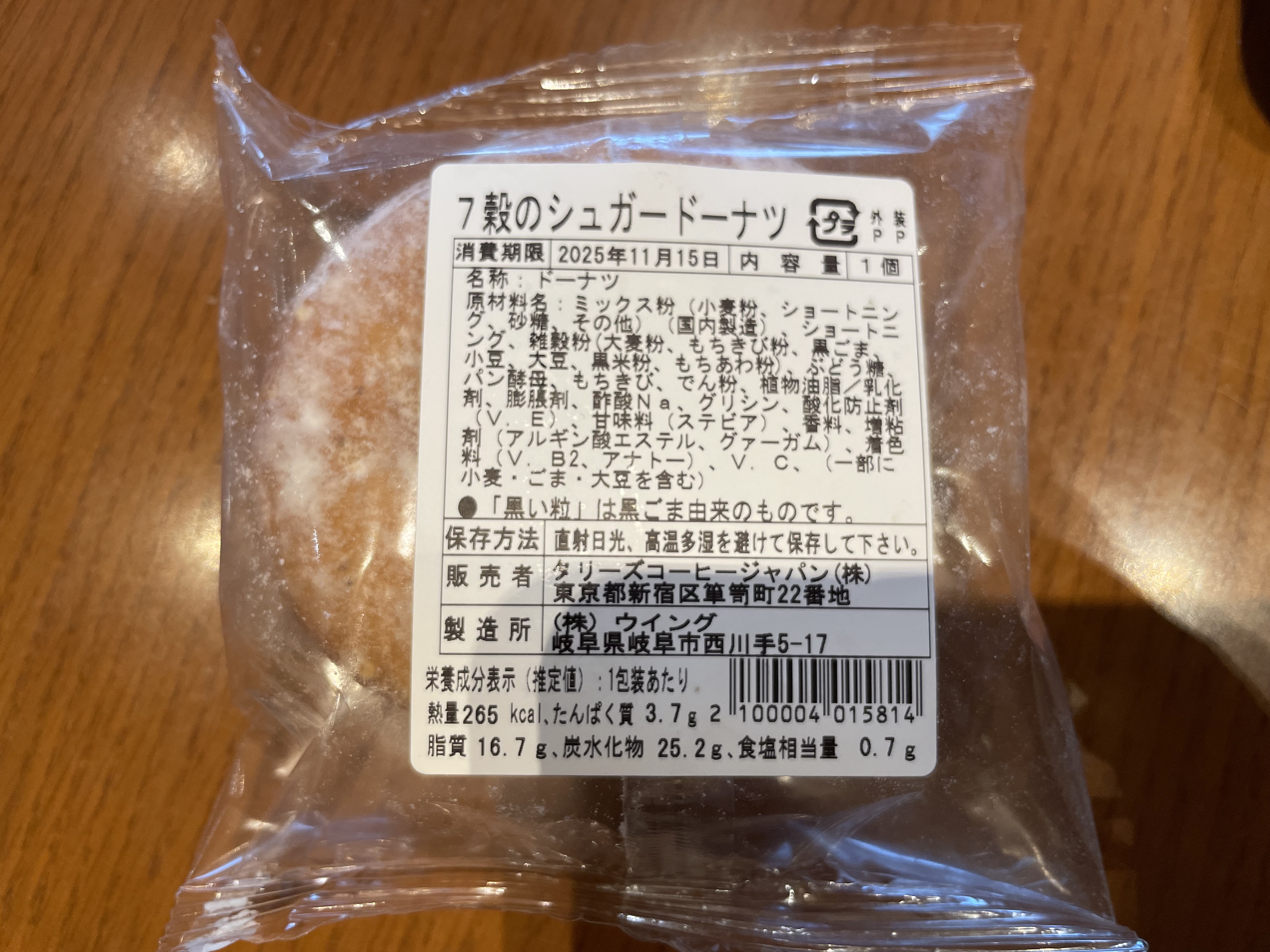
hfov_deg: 67.3
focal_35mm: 26
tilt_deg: -82.3
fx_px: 954
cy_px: 476
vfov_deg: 53.1
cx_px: 635
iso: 80
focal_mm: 4.2
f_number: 1.6
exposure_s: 1/105
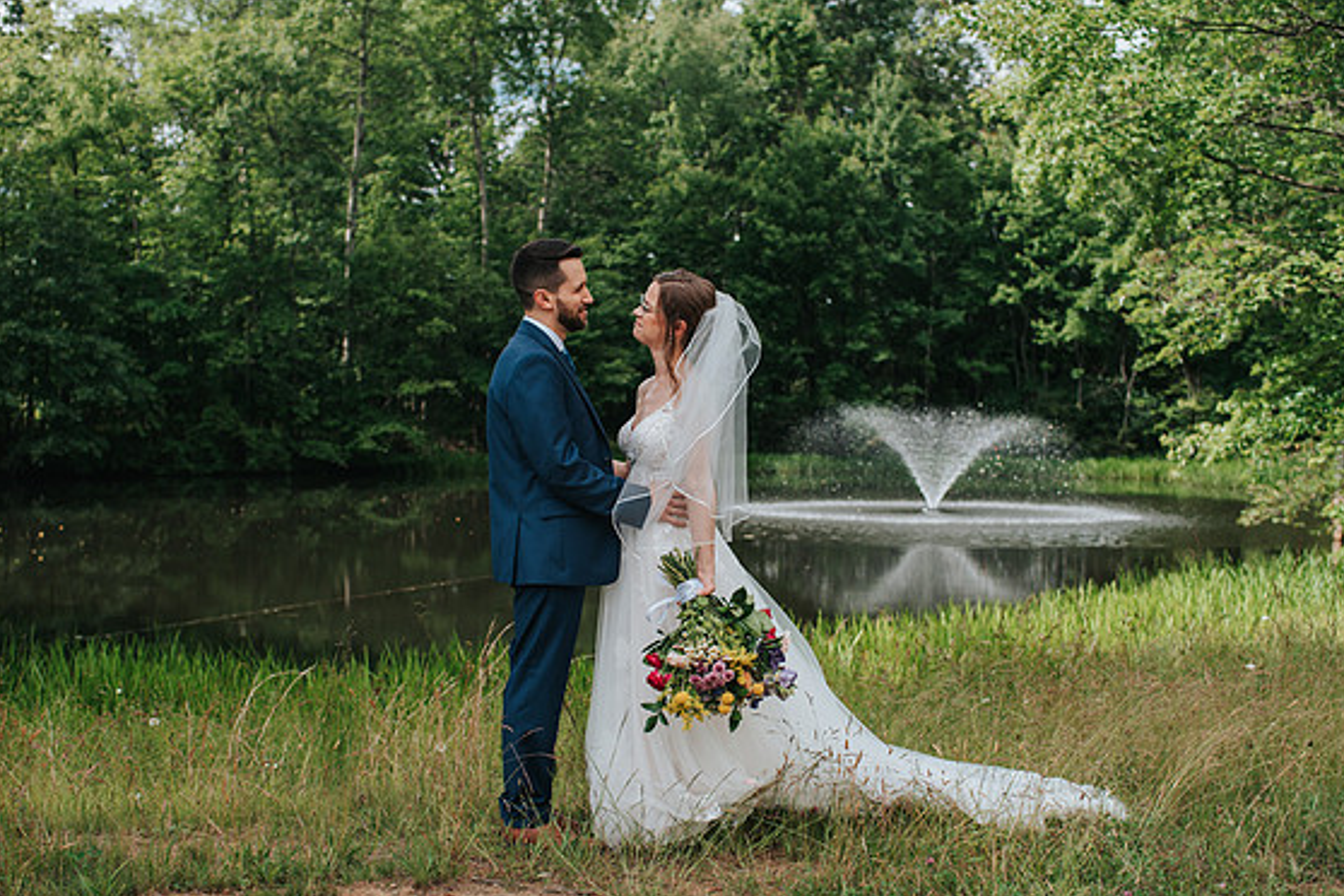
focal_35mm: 46
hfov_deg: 42.7
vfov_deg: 29.1
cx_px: 686
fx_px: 1717
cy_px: 552
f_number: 3.2
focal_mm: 35
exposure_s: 1/800
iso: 125
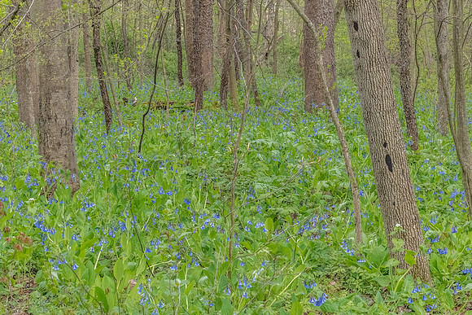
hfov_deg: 24.4
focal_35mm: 83
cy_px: 128
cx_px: 200
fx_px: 1090
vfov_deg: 16.4
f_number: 16
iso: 3200
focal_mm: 70
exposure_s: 1/200
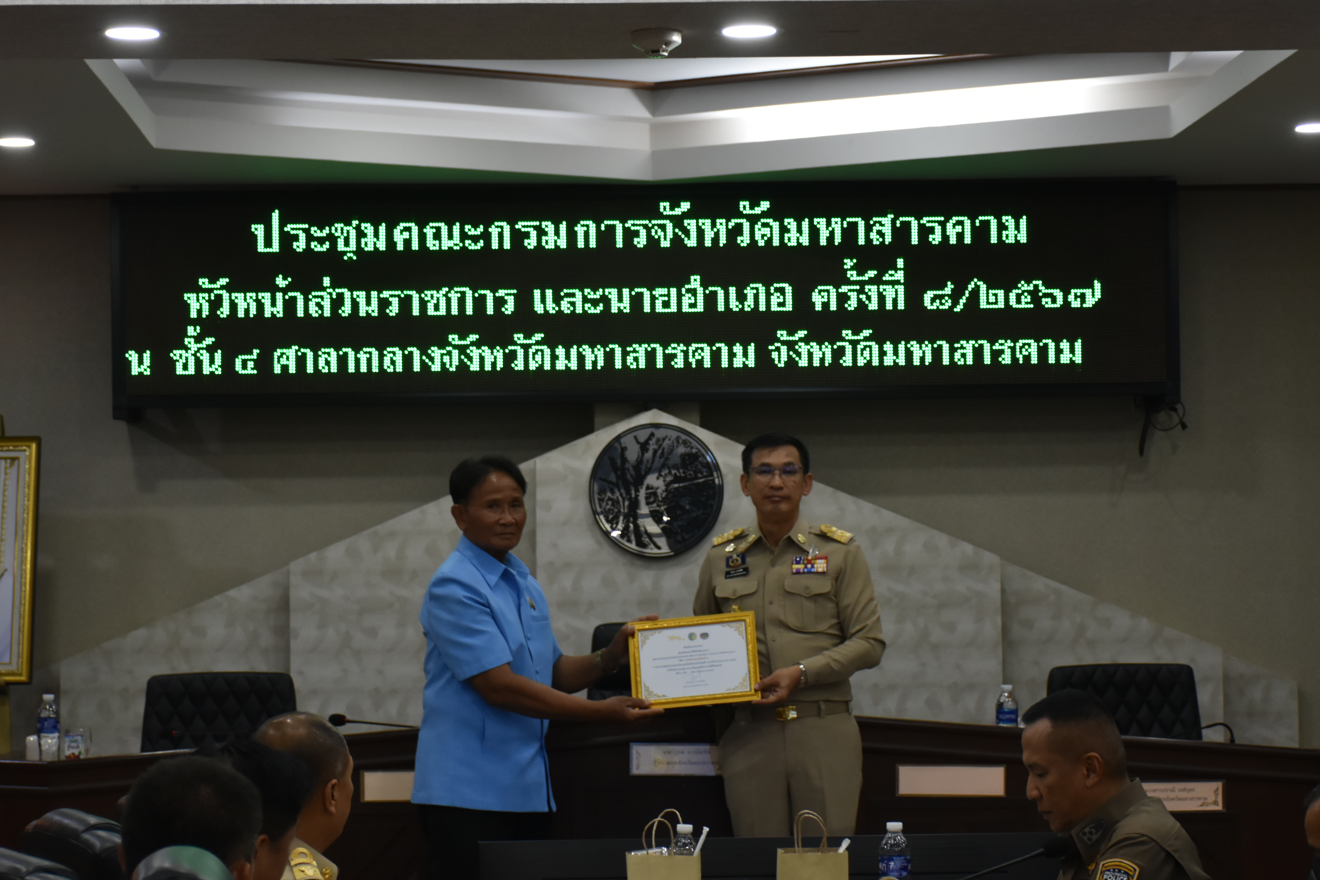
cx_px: 629
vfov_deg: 15.7
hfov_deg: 23.4
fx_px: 3190
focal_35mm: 87
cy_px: 453
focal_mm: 50
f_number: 4.8
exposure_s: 1/60
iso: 800
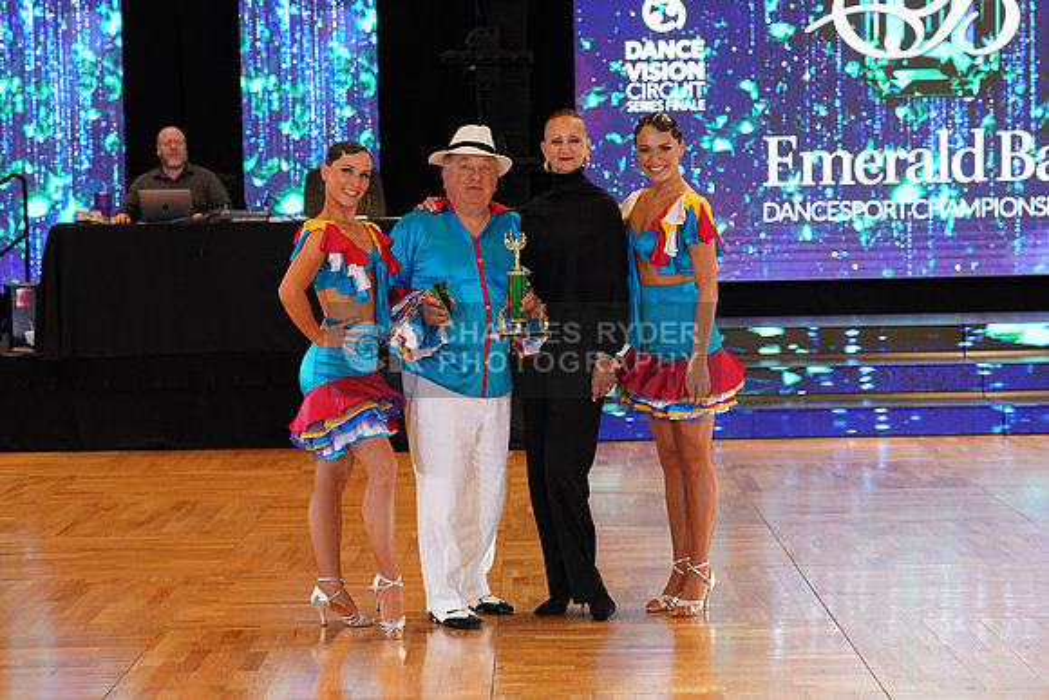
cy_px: 350
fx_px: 2244
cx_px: 524
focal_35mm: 77
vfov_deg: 17.7
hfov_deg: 26.3
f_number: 5
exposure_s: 1/200
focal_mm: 77
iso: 2000
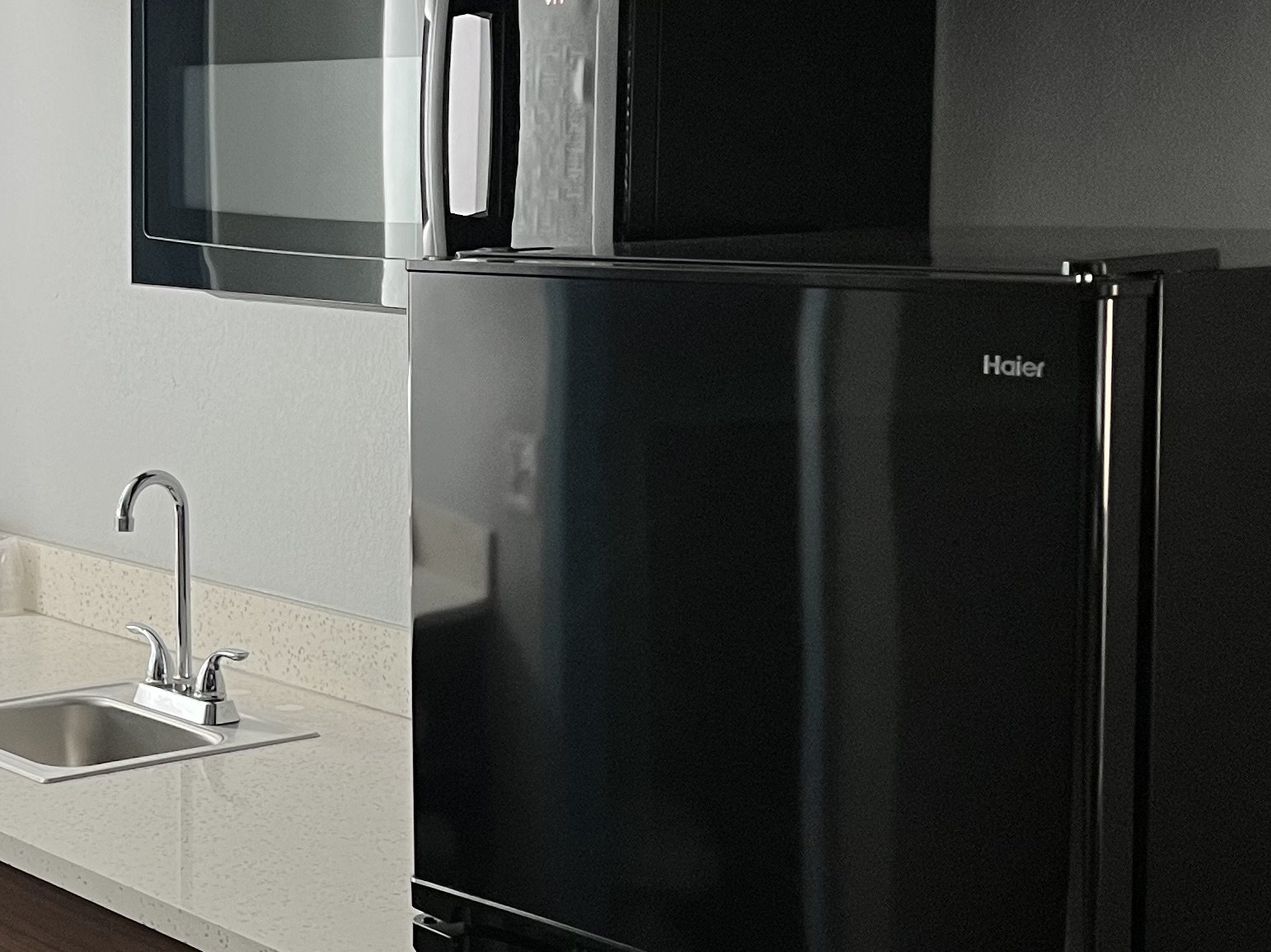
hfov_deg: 27.5
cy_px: 396
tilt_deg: -5.8
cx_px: 119
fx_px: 2496
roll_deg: -0.1
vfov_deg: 21.6
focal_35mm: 68
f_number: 1.5
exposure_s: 1/60
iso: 80
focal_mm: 5.7
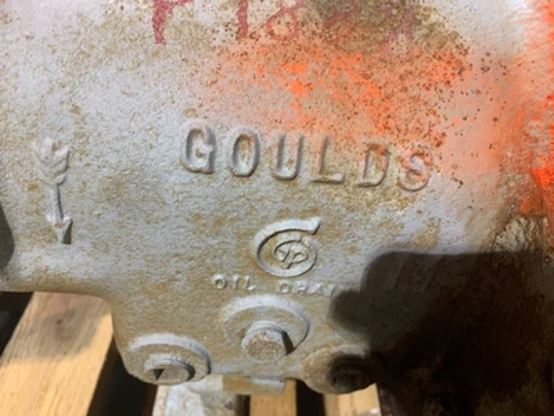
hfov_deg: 67.3
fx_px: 416
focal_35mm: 26
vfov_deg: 53.1
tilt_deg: -38.3
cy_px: 208
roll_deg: +9.7
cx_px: 277
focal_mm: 4.25
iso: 200
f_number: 1.8
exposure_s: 1/60
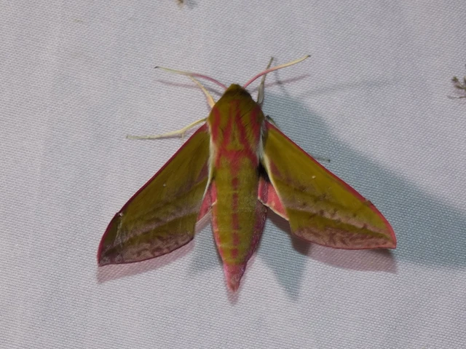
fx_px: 1305
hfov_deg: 20.2
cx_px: 233
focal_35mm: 97
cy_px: 174
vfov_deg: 15.2
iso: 200
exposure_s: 1/30
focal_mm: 17.2
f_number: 4.6
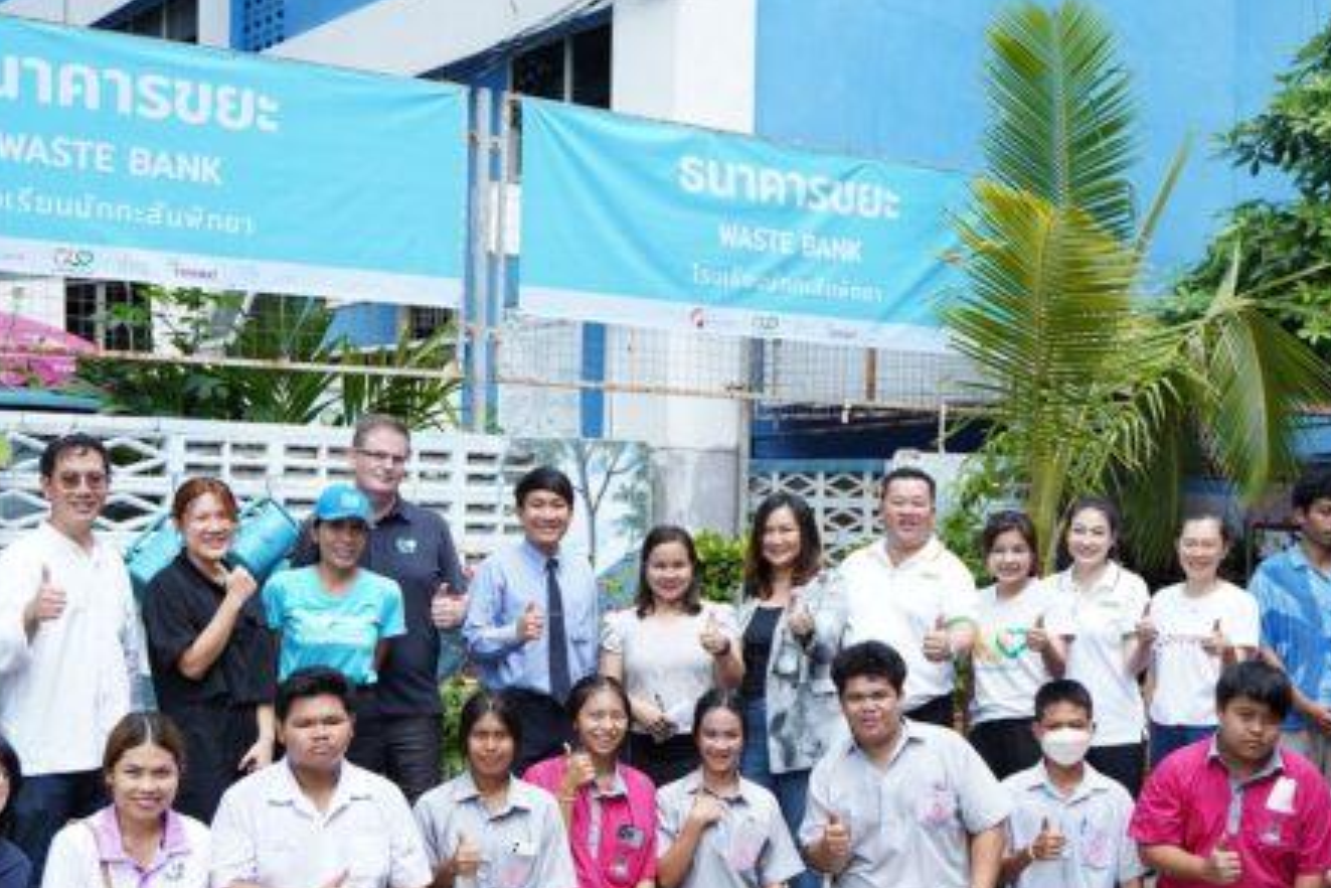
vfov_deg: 25.0
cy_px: 568
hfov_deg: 36.8
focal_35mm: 54
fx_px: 1996
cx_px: 549
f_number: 2.8
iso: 800
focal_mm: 31
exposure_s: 1/5000
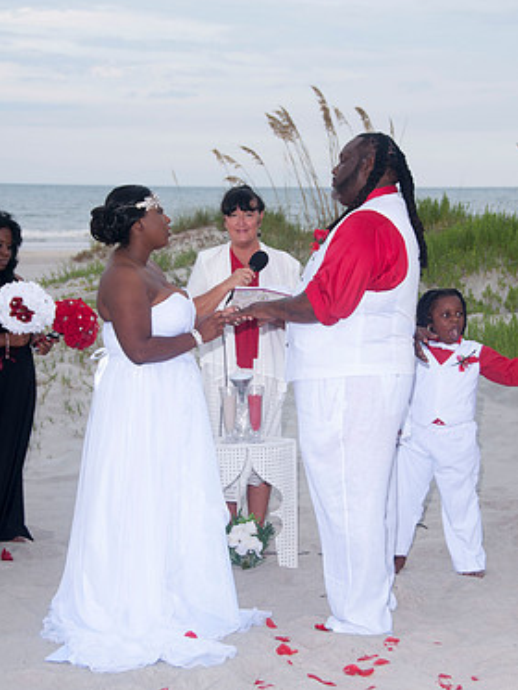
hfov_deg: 18.4
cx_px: 245
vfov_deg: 24.4
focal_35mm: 80
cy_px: 364
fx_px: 1595
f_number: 5.6
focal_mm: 46
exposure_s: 1/125
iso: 200
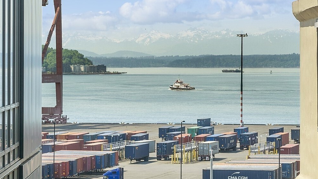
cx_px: 157
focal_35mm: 177
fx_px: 1492
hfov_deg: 12.2
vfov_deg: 6.9
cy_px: 58
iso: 200
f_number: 8
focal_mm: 70
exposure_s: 1/500
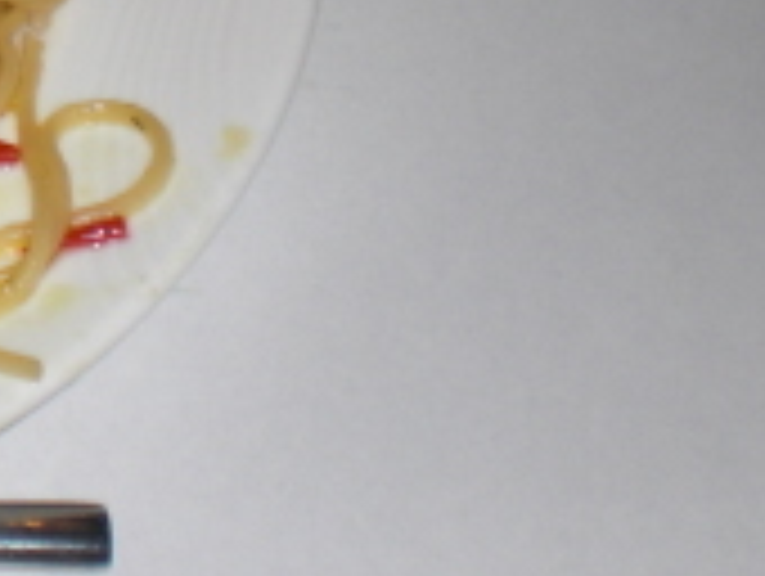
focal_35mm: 143
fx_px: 3165
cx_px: -306
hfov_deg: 13.2
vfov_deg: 10.1
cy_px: -234
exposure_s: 1/60
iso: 64
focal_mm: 6.3
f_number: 3.1
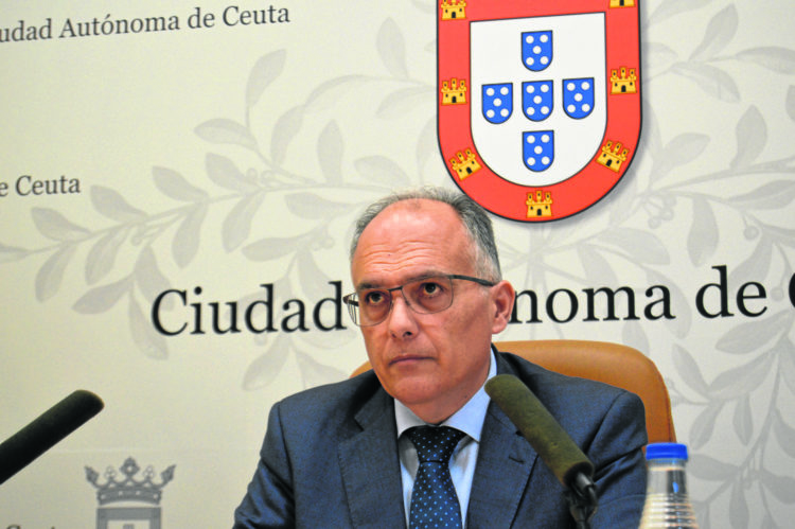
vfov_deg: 16.5
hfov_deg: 24.6
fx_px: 1821
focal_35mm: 82
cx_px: 398
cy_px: 264
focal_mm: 55
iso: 640
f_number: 5.6
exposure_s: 1/60
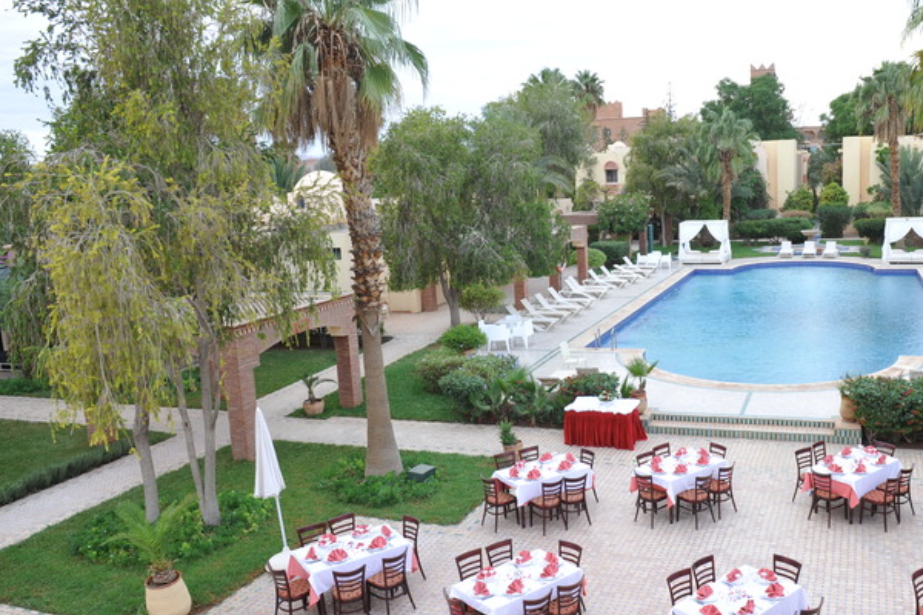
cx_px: 605
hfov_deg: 57.6
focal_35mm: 32
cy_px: 306
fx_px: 820
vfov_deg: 41.1
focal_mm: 24
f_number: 10
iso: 400
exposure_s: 1/3
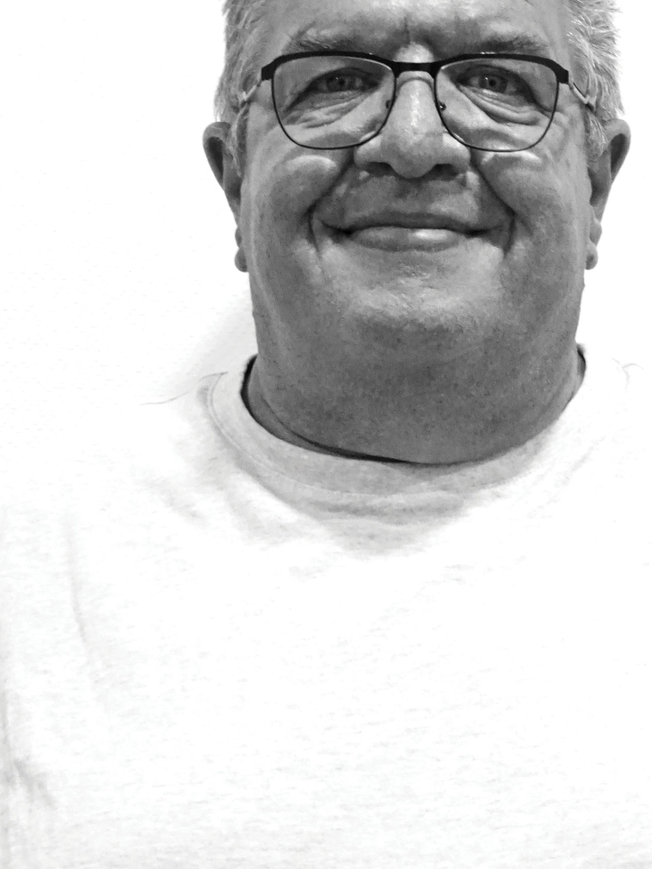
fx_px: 2160
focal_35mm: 86
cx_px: 366
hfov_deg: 17.2
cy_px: 299
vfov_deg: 22.7
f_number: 4.5
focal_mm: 9.52
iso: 640
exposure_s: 1/60
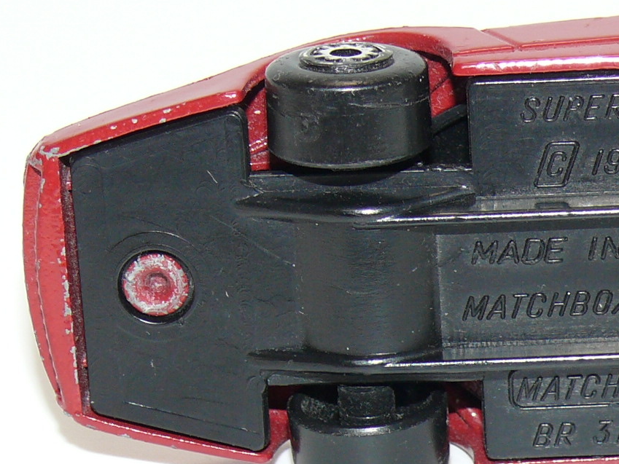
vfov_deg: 7.0
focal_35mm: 211
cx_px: 567
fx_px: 3774
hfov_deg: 9.3
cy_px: 215
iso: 100
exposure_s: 1/30
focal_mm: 14.1
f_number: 4
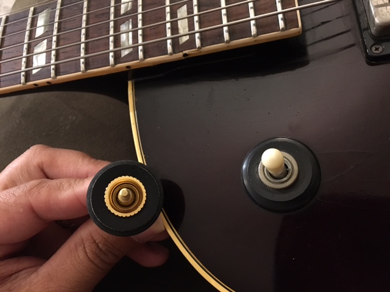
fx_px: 327
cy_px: 146
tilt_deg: -66.5
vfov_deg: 48.2
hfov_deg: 61.7
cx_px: 195
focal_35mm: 29
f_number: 2.2
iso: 400
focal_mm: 4.15
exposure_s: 1/15
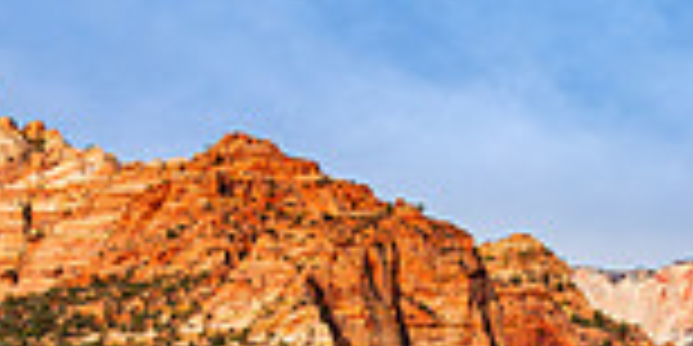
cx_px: 567
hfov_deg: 15.8
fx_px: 2471
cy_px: 515
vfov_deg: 7.9
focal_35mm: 138
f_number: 13
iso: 64
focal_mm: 34
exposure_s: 1/45
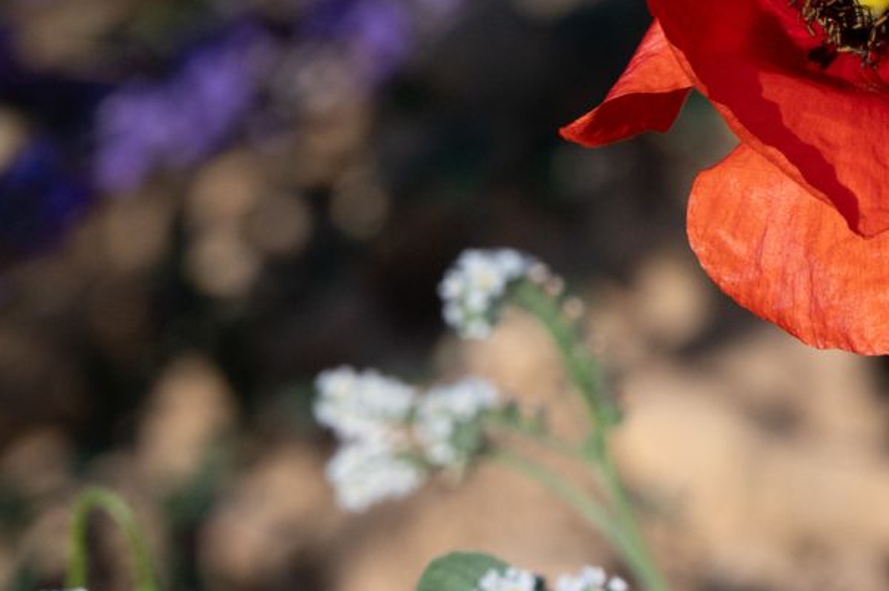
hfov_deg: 5.0
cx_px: 1116
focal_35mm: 414
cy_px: 108
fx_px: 10215
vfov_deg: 3.3
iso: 1000
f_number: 9
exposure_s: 1/2000
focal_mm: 130
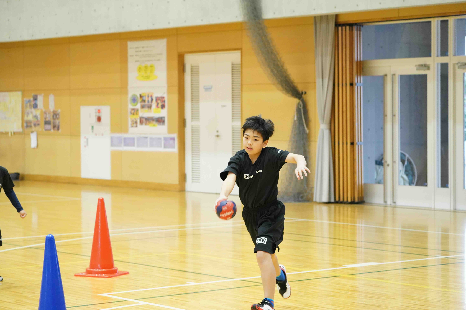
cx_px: 233
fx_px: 1294
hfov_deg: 20.4
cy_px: 155
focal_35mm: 100
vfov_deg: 13.7
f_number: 5
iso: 8000
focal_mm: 100
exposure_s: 1/320
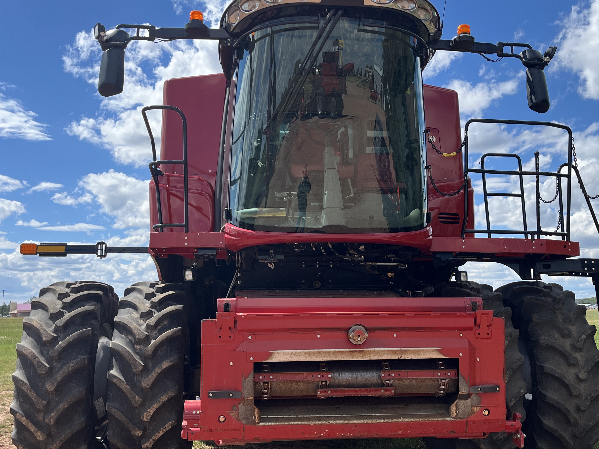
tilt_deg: +5.5
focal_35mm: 37
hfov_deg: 50.1
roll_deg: +0.4
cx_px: 325
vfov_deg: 38.6
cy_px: 254
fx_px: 640
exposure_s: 1/3876
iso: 50
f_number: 1.6
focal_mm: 5.1
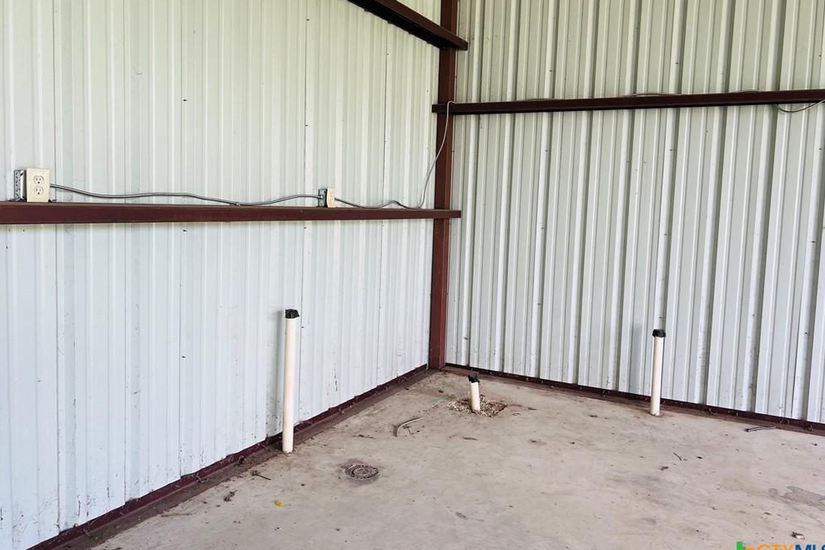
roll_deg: -2.3
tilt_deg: -4.8
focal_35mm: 28
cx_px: 425
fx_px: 642
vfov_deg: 46.4
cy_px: 262
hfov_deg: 65.5
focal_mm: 5.7
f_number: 1.5
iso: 40
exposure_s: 1/121
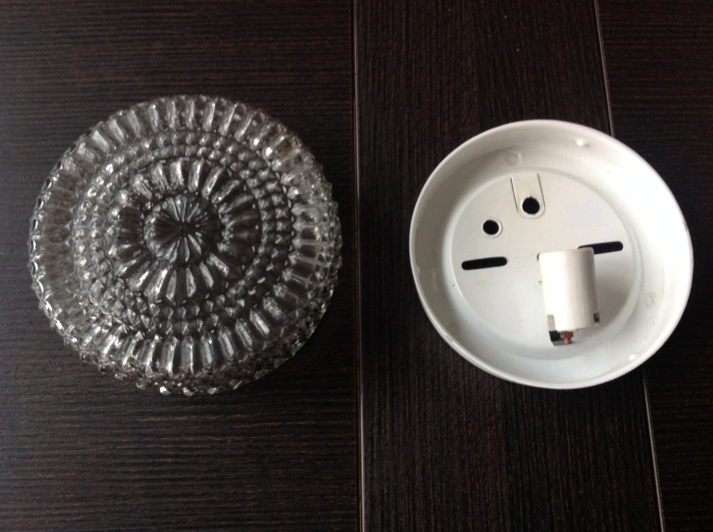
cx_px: 356
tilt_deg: -75.4
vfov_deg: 40.6
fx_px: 720
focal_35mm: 35
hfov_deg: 52.7
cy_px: 266
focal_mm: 4.28
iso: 160
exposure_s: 1/15
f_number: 2.4
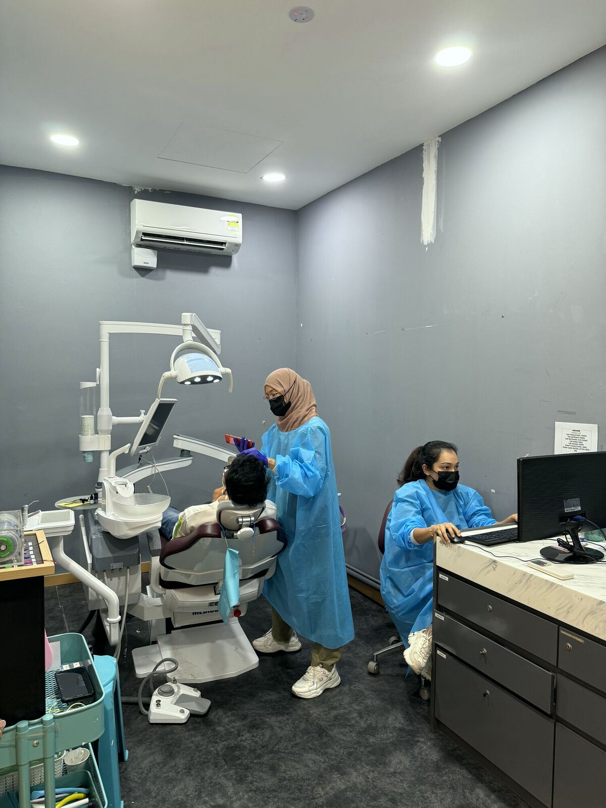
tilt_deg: -3.6
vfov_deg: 71.6
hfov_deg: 56.8
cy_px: 404
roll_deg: -1.0
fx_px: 560
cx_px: 303
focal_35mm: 24
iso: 125
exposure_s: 1/50
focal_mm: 6.76
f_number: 1.78
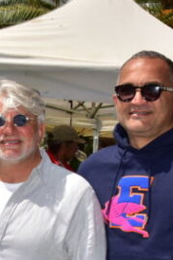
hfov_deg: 11.3
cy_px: 181
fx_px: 853
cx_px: -44
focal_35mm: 118
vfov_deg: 17.3
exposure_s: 1/250
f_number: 18
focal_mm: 42
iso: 500
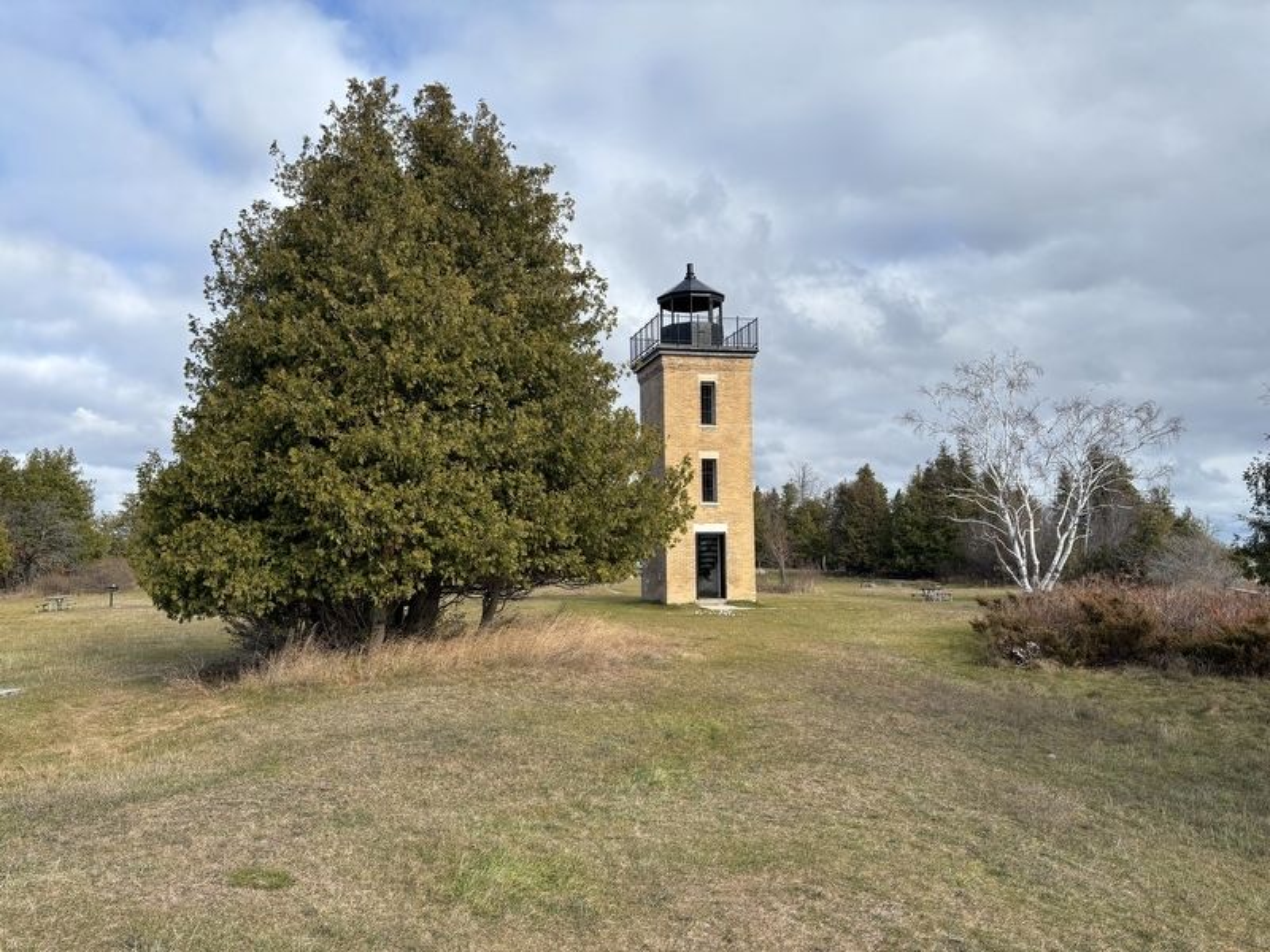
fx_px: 954
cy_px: 476
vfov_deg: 53.1
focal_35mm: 26
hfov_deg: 67.3
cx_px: 635
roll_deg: +0.7
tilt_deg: +3.7
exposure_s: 1/2342
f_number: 1.6
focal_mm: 5.96
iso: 50
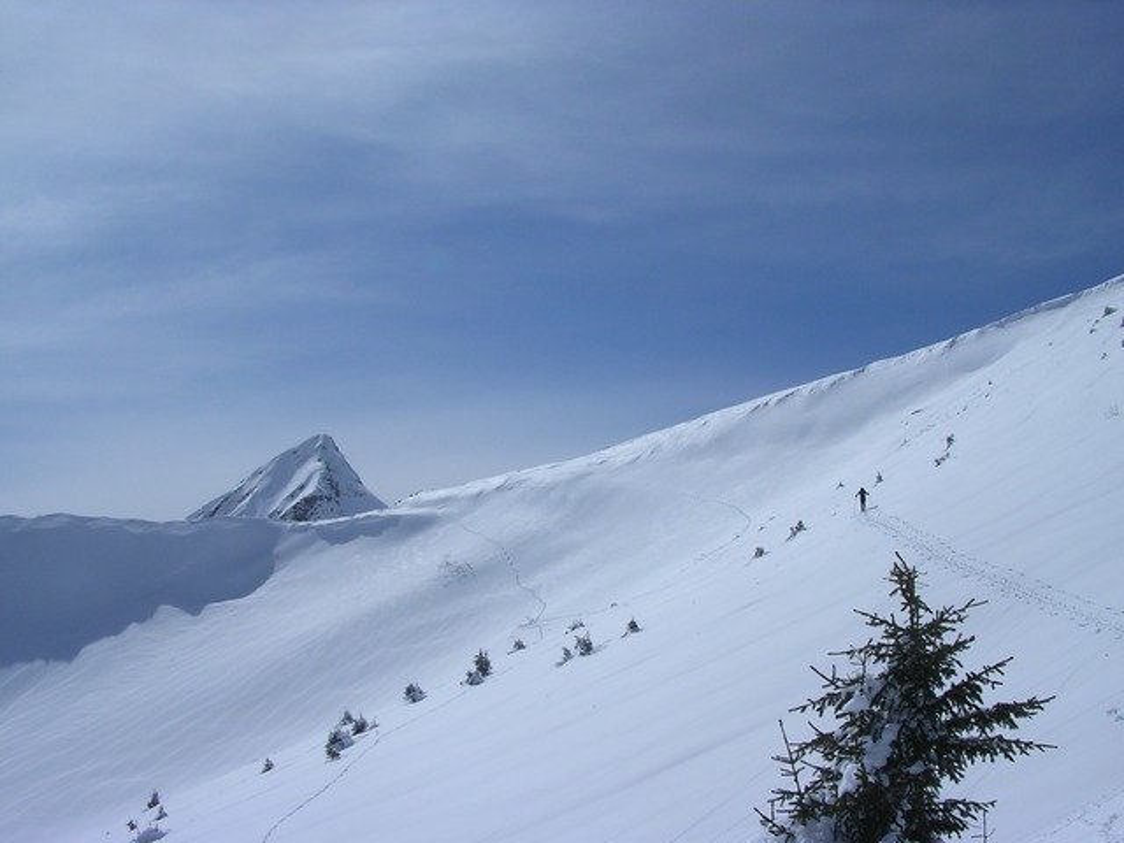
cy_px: 422
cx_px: 562
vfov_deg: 37.7
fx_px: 1234
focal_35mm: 38
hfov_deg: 49.0
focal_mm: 5.8
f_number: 5.6
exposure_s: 1/1312
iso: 100
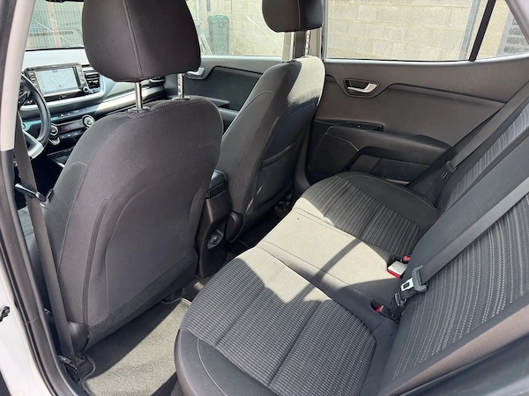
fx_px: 367
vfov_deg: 56.8
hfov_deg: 71.6
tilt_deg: -30.2
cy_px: 198
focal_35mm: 24
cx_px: 264
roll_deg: +1.2
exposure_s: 1/217
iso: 160
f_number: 1.78
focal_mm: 6.76
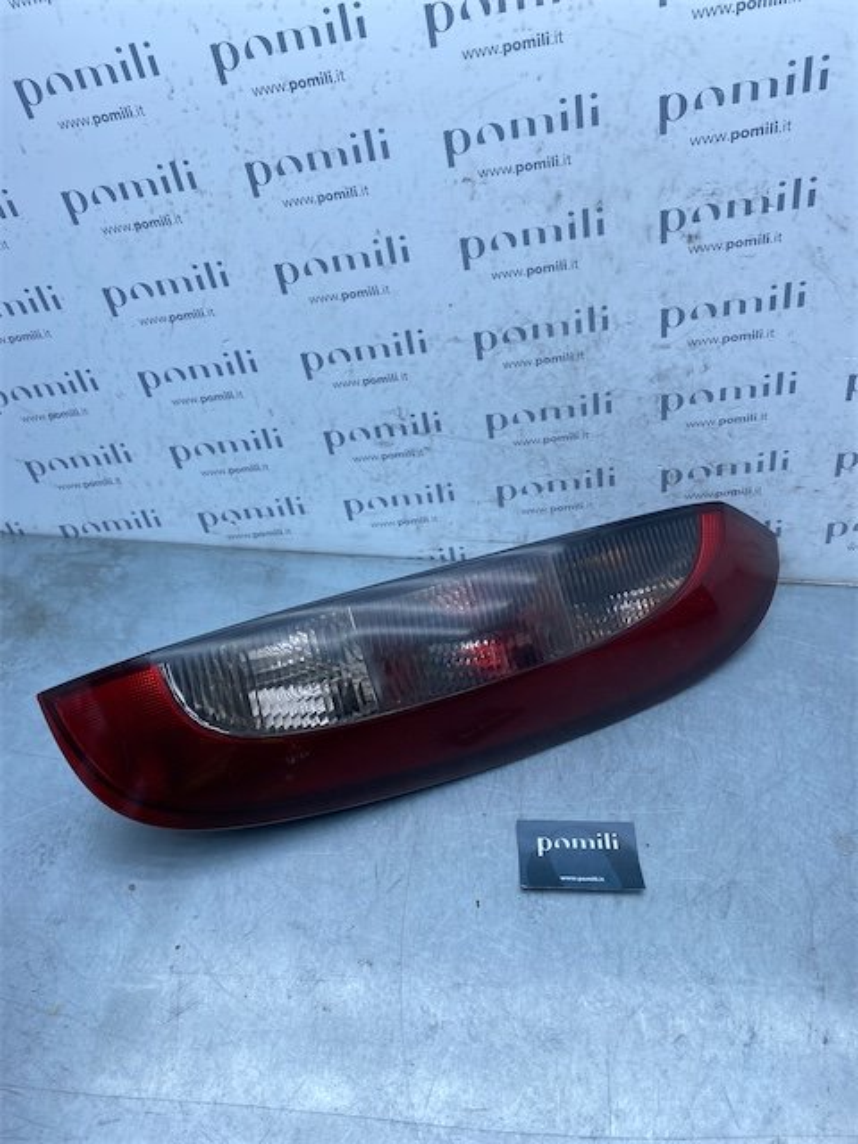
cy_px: 572
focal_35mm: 26
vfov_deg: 67.3
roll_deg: -0.7
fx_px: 859
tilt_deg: -41.4
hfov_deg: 53.1
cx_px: 429
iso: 32
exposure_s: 1/1034
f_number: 1.8
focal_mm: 4.25
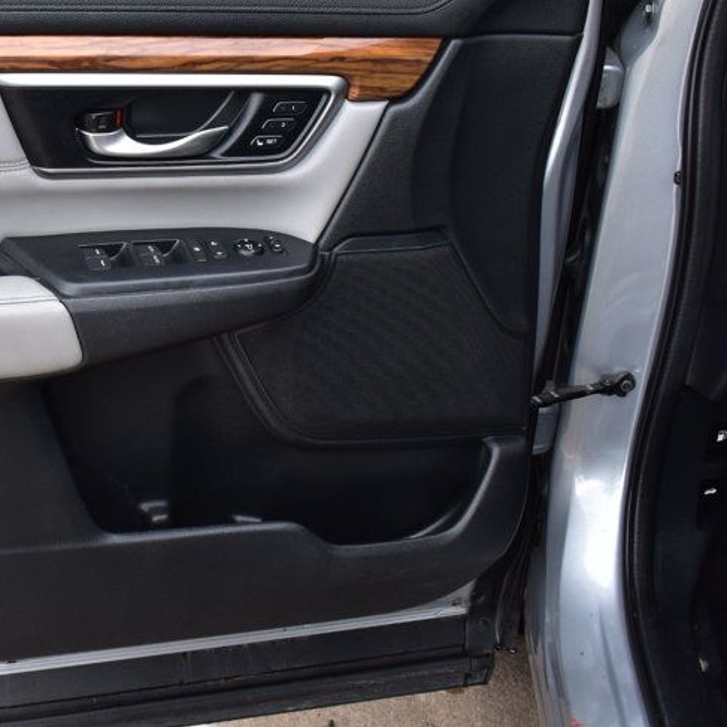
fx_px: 1402
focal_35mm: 59
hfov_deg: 27.6
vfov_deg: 28.9
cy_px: 246
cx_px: 27
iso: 400
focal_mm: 22
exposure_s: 1/60
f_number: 8
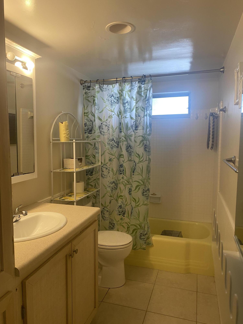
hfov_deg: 53.1
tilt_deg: -4.2
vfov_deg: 67.3
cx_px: 122
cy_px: 162
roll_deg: +0.0
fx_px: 243
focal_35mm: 26
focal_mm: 4.25
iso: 100
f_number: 1.8
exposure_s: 1/60
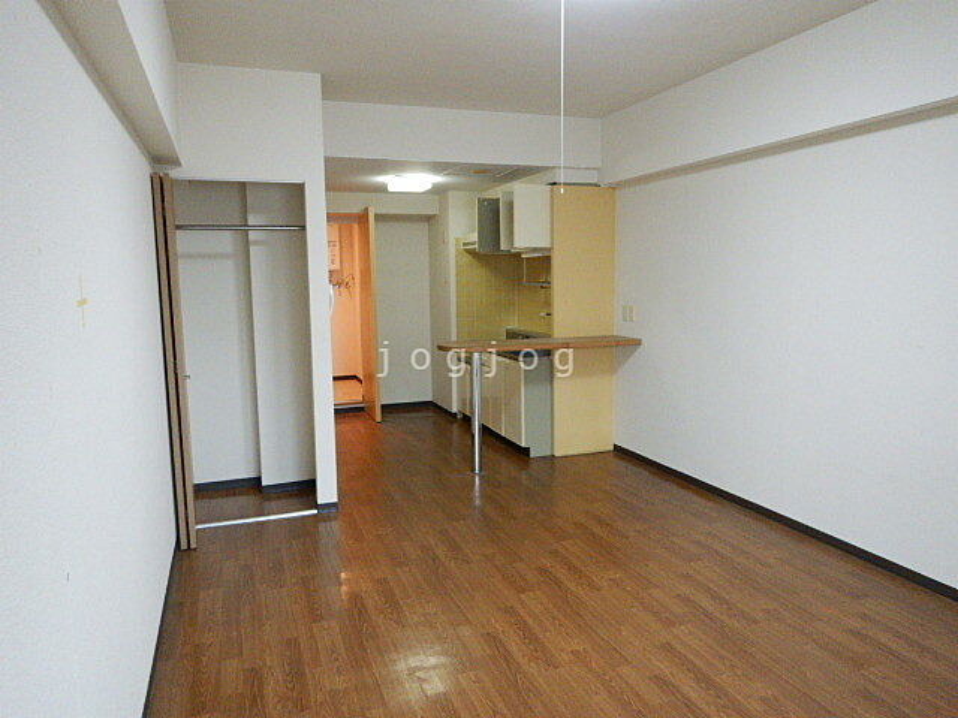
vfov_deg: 56.8
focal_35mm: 24
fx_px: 664
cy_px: 359
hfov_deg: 71.6
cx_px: 479
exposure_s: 1/10
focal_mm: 4.3
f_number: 2.8
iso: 200
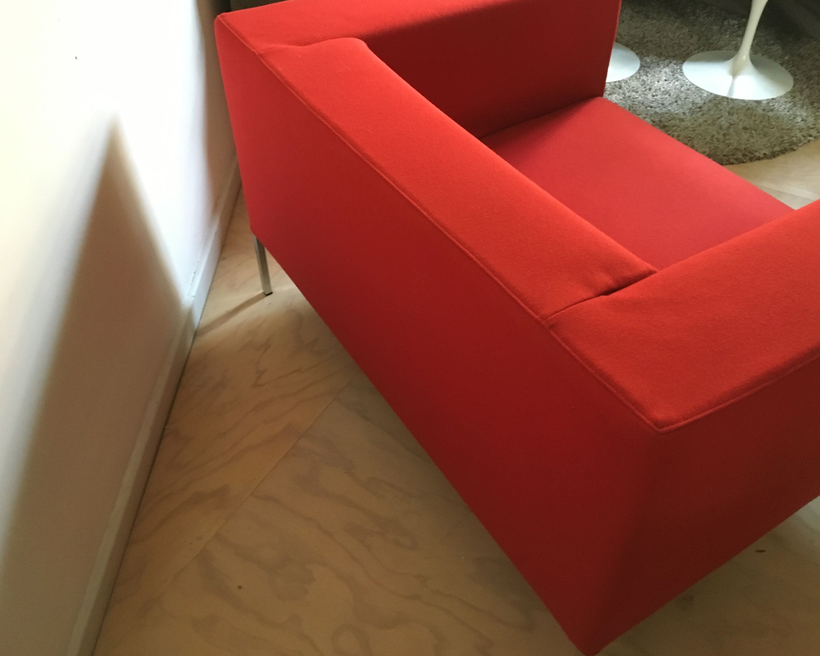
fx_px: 752
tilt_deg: -45.0
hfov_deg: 57.1
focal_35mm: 31
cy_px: 322
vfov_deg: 47.1
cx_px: 434
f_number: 2.2
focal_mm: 4.15
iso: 250
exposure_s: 1/17
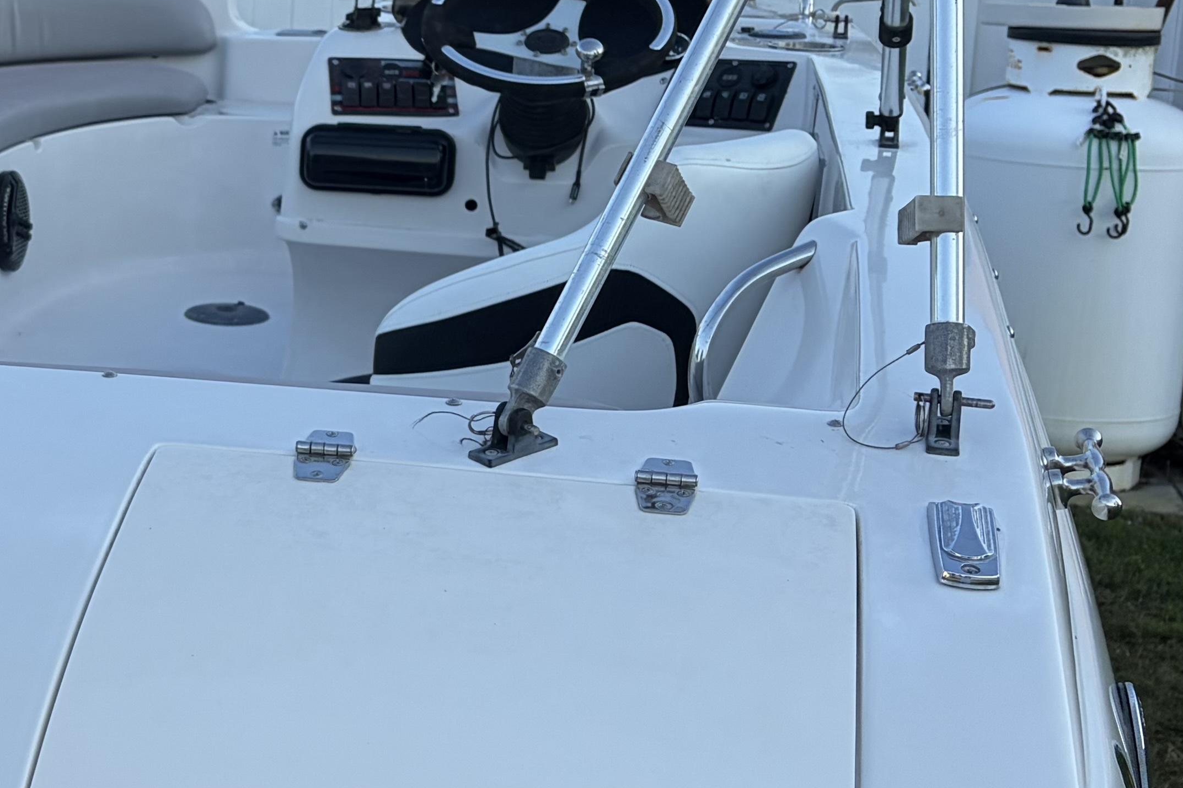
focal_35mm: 72
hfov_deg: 26.7
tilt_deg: -11.2
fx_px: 2366
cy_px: 290
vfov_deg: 18.9
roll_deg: +0.3
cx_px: 22
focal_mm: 5.96
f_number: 1.6
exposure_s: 1/1117
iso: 50
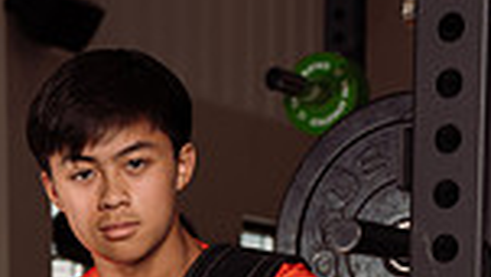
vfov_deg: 7.2
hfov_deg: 13.5
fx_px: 2070
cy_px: 655
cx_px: 107
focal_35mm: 159
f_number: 5
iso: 160
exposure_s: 1/250
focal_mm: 51
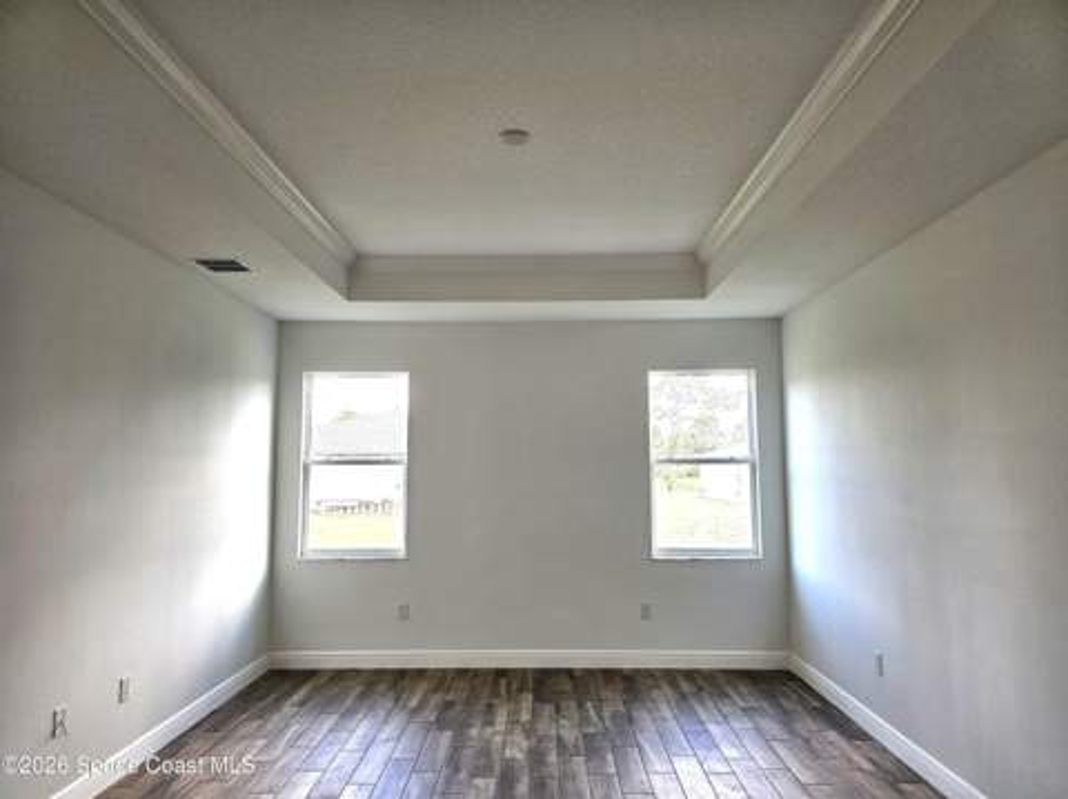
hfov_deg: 74.0
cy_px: 400
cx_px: 534
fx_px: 709
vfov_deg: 58.8
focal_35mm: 23
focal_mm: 6.3
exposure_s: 1/120
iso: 64
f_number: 1.7
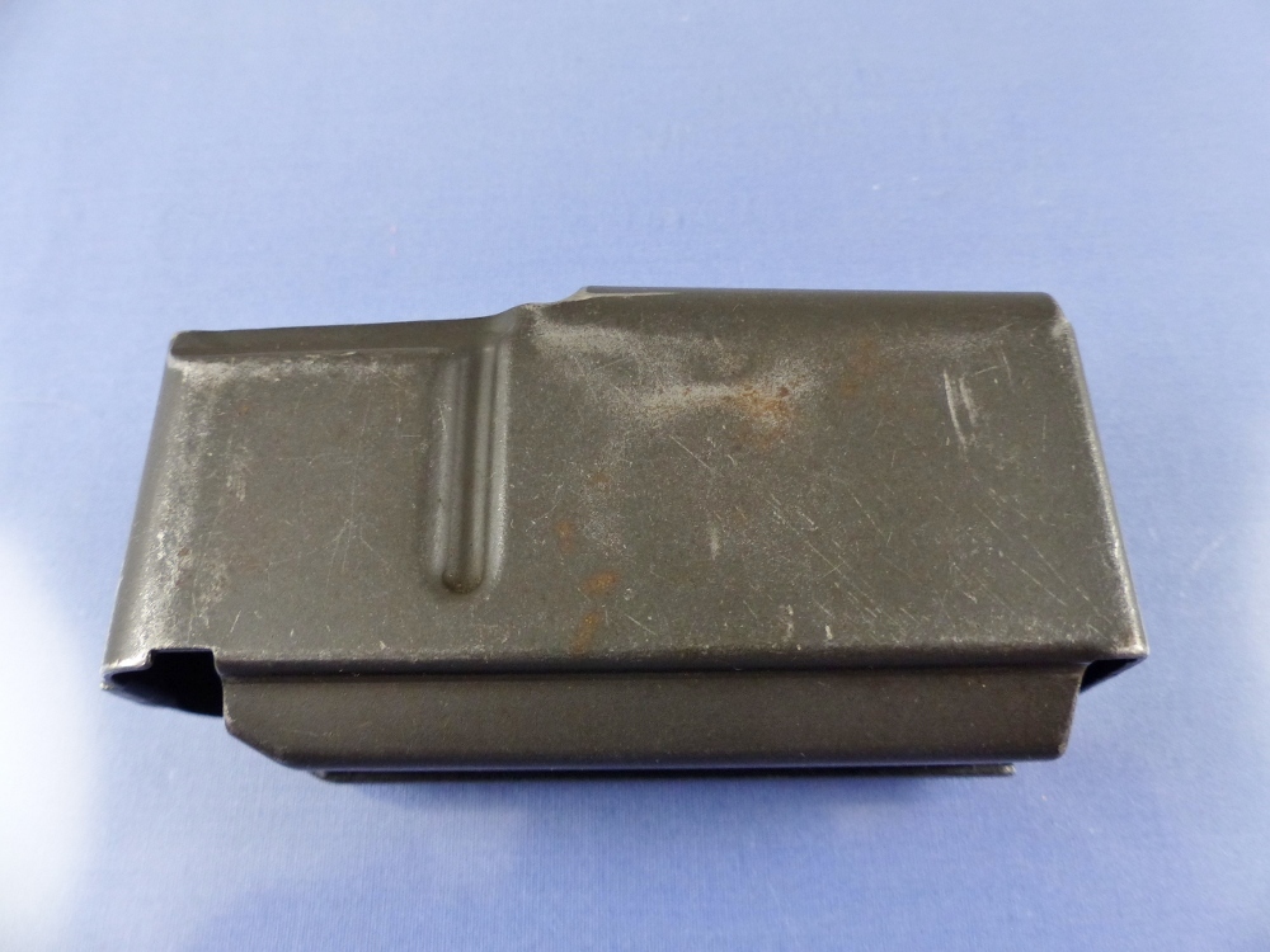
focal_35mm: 25
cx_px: 635
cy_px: 476
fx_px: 917
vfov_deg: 54.9
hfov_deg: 69.4
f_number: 2.8
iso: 250
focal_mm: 4.5
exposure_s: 1/60
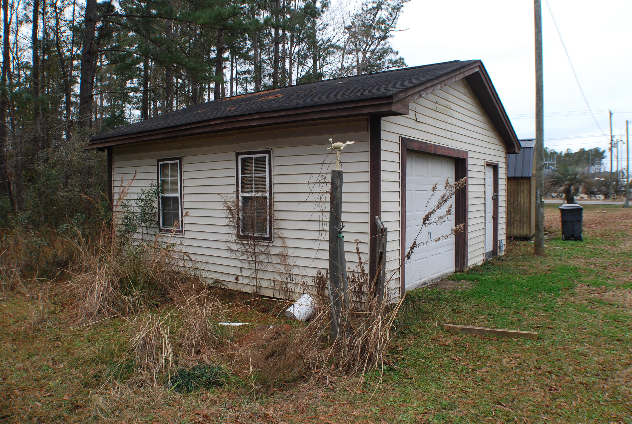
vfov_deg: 40.1
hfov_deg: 57.1
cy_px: 212
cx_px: 316
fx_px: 581
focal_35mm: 33
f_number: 8
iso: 400
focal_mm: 22
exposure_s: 1/250
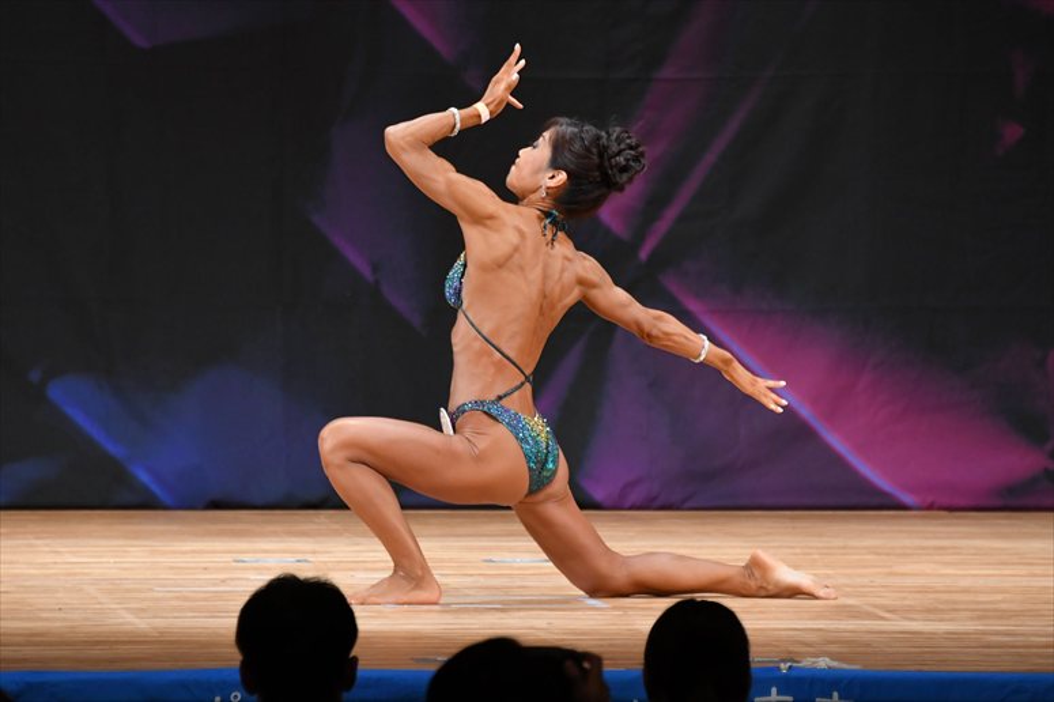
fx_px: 10974
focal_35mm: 375
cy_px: 351
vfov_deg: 3.7
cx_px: 527
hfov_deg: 5.5
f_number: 5.6
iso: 2800
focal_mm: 250
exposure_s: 1/400
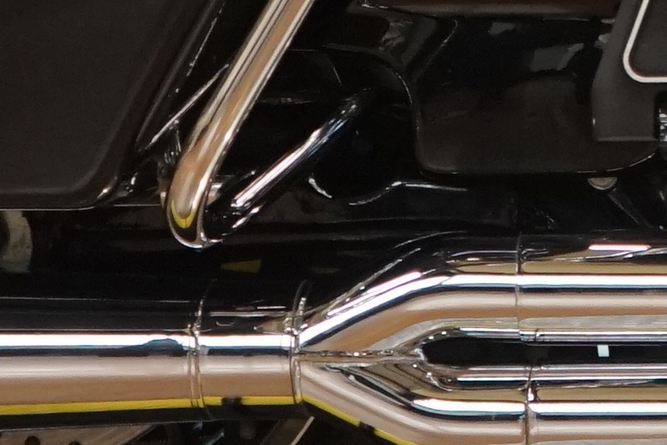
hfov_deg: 8.4
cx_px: 1058
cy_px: -229
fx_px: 4410
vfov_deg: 5.7
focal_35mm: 238
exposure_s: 1/160
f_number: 4
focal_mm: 33
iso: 1250
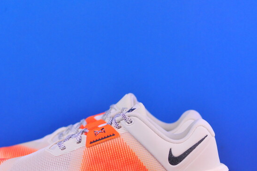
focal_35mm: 109
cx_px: 102
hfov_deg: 18.8
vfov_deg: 12.5
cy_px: 116
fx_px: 777
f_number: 2.8
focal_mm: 50
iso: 250
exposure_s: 1/320
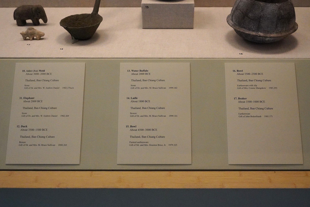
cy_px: 104
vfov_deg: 40.0
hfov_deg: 57.2
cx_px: 155
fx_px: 284
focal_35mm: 33
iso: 8000
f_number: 4.5
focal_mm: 33
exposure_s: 1/100
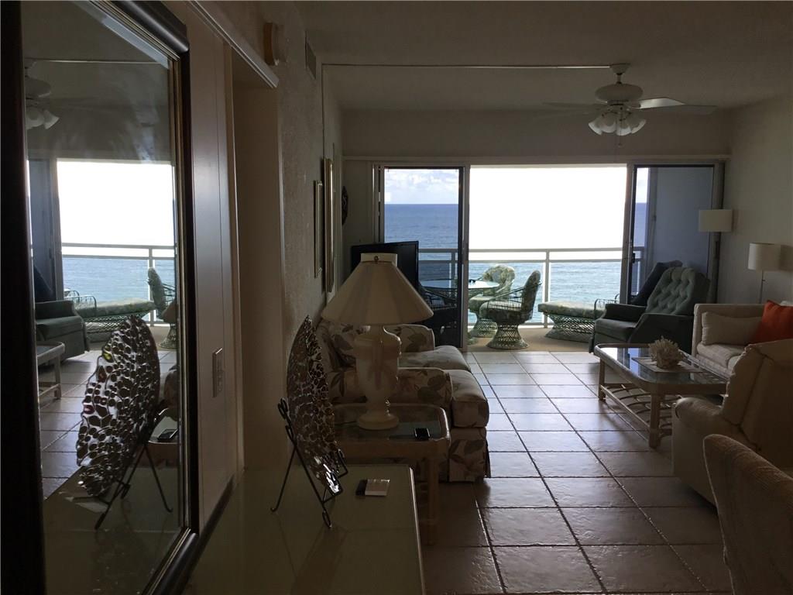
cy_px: 298
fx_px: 710
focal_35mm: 31
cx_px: 396
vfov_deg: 45.4
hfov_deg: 58.4
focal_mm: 3.3
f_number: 2.4
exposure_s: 1/120
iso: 25
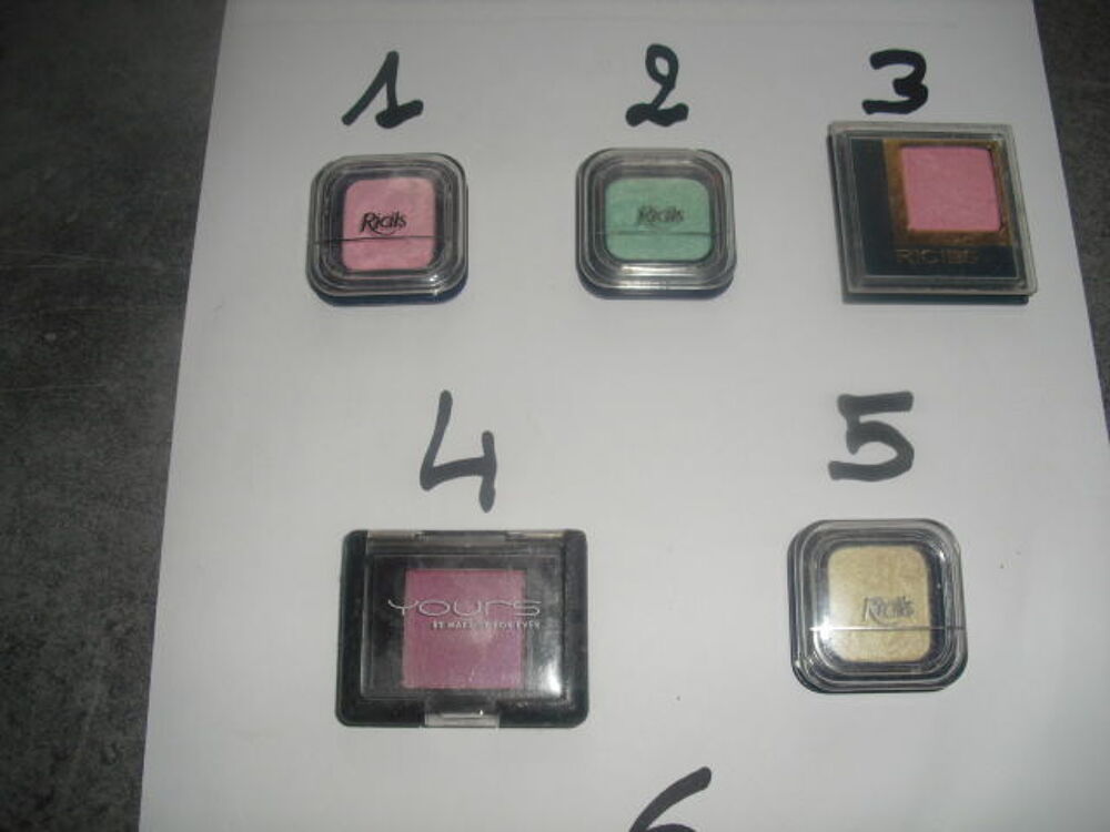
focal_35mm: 36
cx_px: 555
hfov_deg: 51.4
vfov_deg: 39.7
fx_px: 1154
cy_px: 416
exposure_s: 1/100
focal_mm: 6.3
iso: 64
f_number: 3.1
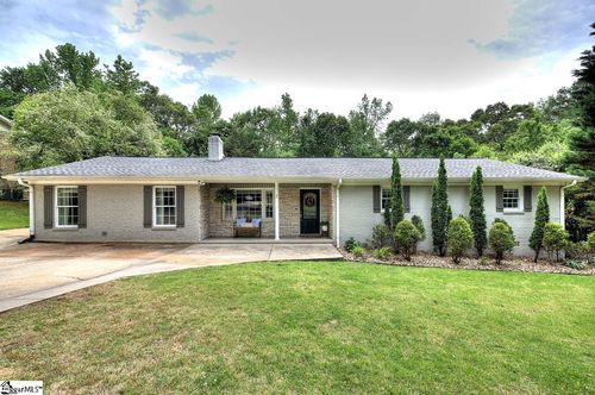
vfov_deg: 77.2
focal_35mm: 15
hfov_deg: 100.5
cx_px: 298
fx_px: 248
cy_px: 198
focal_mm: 15
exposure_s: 1/160
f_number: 11
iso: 400
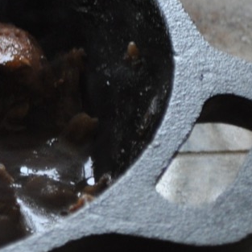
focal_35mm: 358
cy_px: -72
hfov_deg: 4.8
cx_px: -173
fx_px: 2950
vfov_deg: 4.9
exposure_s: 1/50
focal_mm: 55
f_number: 5.6
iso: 800
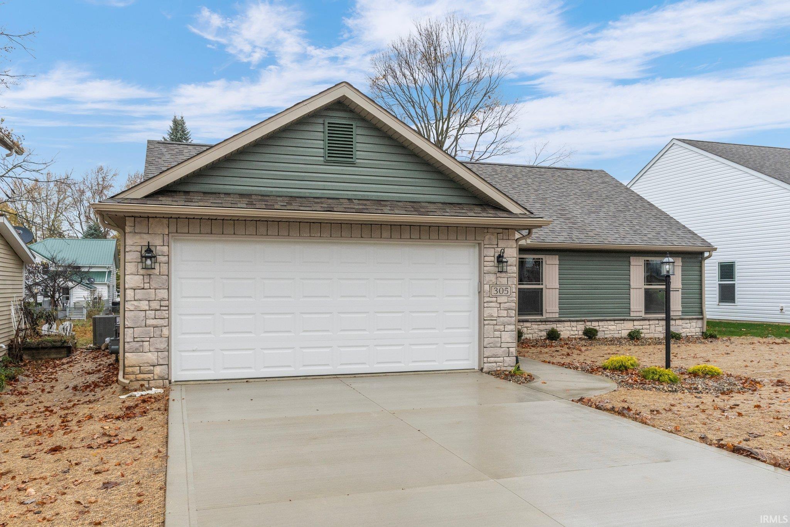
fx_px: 642
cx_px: 395
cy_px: 264
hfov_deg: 63.2
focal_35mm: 29
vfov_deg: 44.6
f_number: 5
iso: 800
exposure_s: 1/1250
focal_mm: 19.5
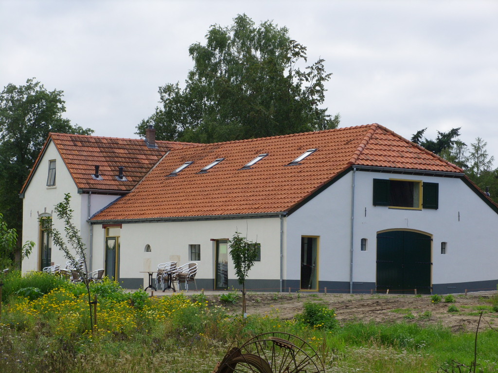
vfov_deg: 13.1
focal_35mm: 113
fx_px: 1626
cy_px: 186
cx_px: 249
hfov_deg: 17.4
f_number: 7.2
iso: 50
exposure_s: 1/100
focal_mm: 23.31
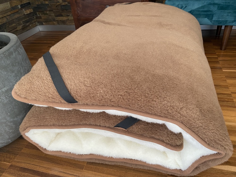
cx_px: 118
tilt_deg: -35.8
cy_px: 88
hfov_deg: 67.3
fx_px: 177
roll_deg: +6.9
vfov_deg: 53.1
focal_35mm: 26
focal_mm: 4.25
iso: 160
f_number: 1.8
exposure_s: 1/60
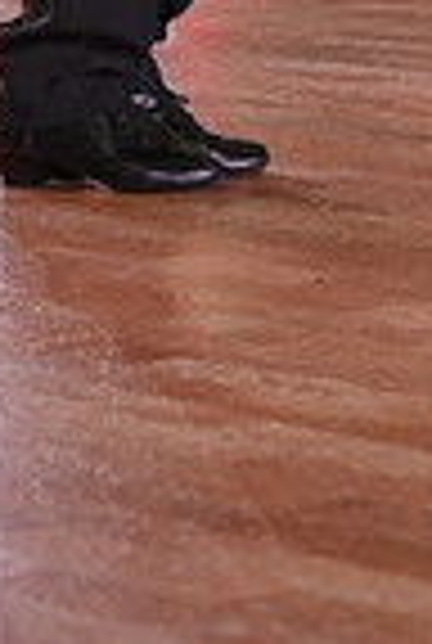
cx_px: 632
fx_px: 4568
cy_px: -639
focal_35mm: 255
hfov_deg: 5.4
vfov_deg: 7.7
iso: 1600
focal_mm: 63
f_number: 4
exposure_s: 1/500
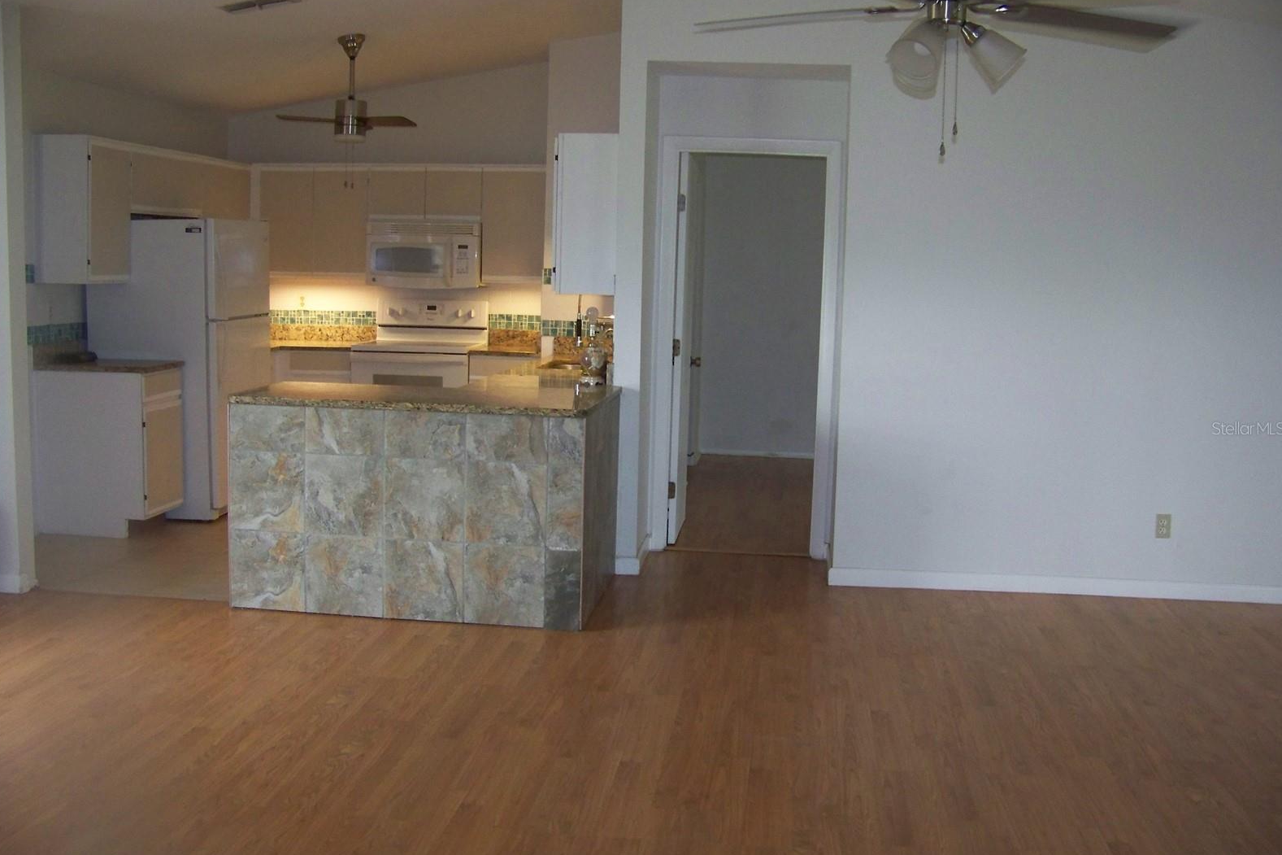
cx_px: 638
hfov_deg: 50.7
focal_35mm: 38
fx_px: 1353
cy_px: 428
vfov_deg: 35.0
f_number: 2.8
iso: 200
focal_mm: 5.85
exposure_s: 1/30
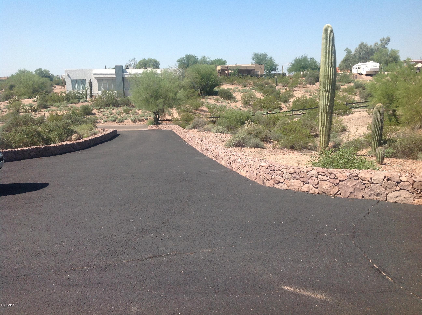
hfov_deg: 52.7
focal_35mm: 35
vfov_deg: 40.6
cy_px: 158
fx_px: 426
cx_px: 211
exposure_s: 1/1779
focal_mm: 4.28
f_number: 2.4
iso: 50
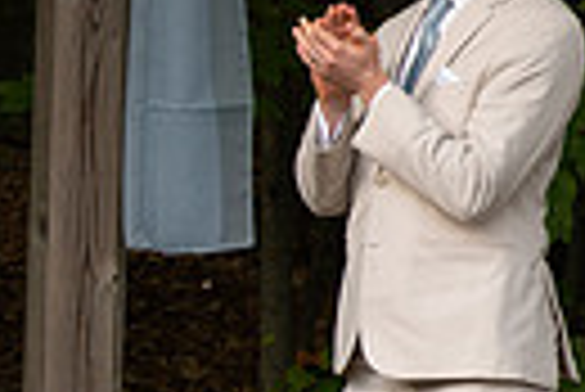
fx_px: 4701
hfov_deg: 6.9
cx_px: -579
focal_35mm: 289
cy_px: 305
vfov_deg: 4.8
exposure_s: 1/125
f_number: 6.3
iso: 400
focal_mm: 60
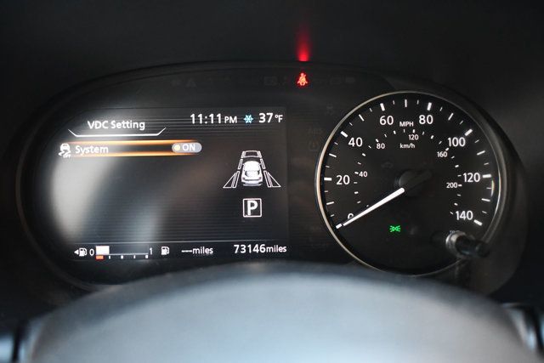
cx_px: 272
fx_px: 605
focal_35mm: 40
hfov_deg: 48.4
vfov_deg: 33.4
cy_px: 182
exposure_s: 1/125
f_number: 4
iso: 2500
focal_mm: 27
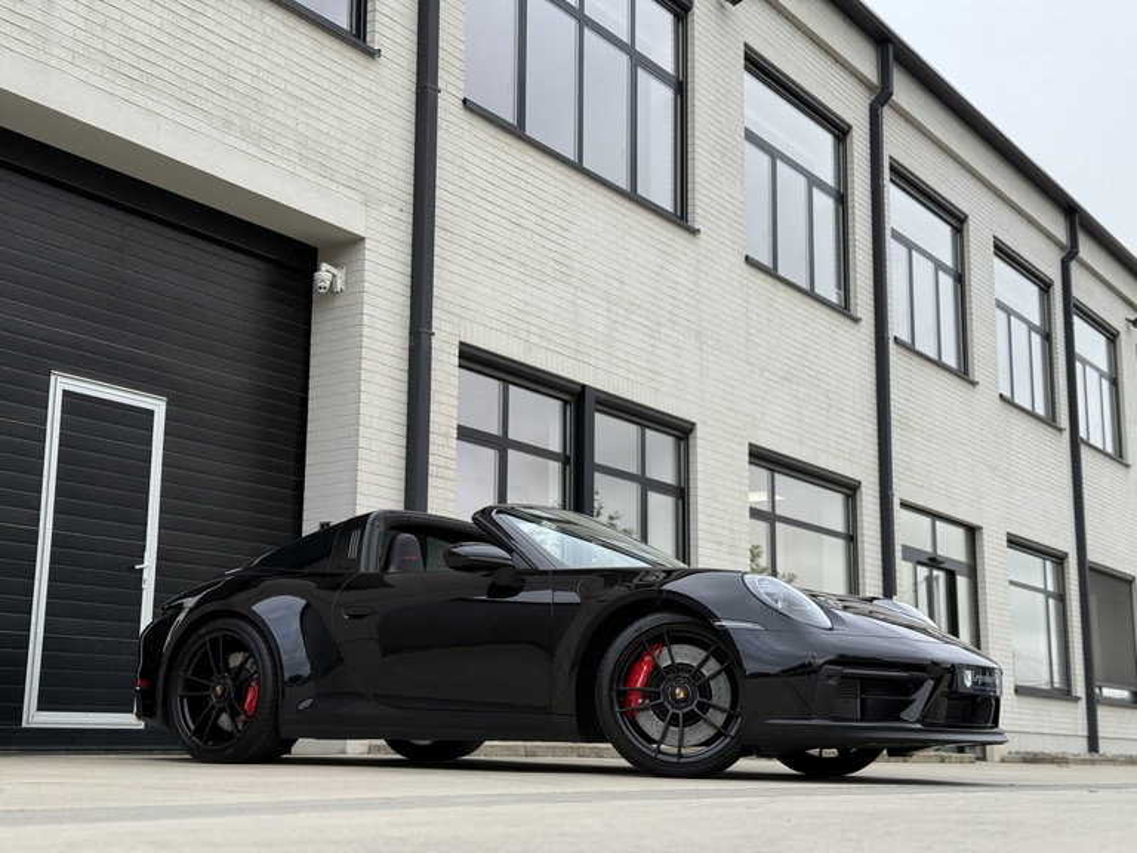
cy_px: 426
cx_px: 568
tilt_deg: +11.1
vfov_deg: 30.3
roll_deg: -0.7
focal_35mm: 48
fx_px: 1577
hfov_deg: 39.7
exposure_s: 1/1041
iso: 100
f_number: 1.78
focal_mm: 6.76
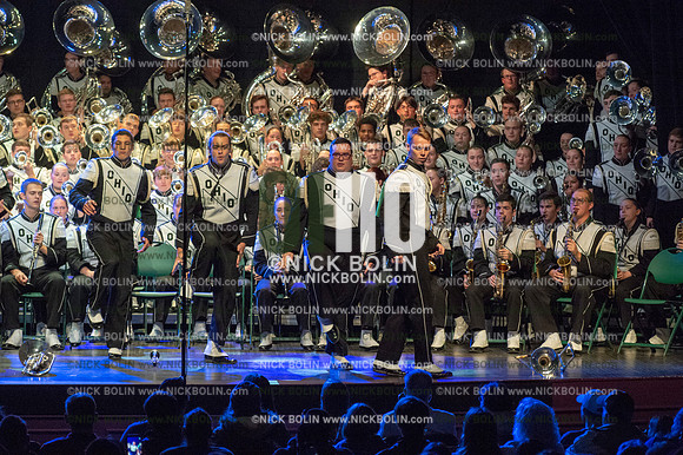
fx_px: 3508
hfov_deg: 11.1
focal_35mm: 185
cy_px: 228
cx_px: 342
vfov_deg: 7.4
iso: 8000
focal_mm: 185
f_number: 5.6
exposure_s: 1/400
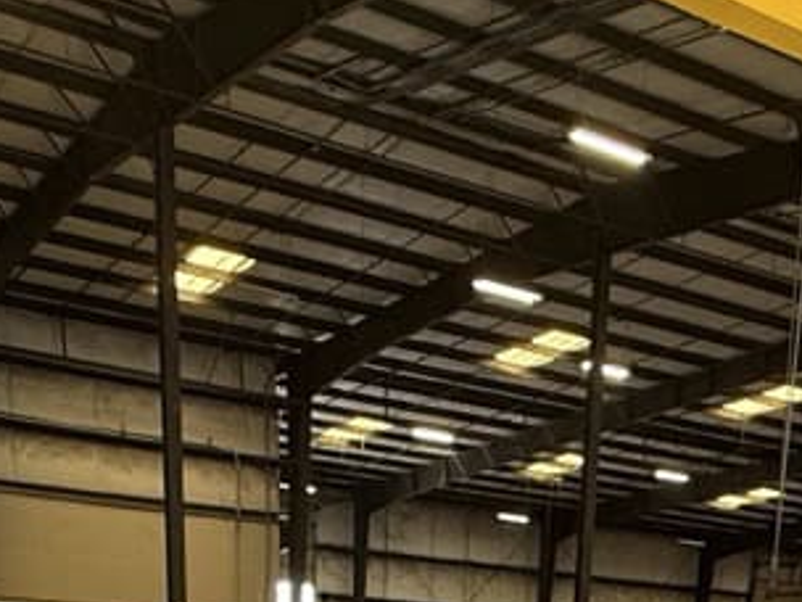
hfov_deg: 32.4
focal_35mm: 59
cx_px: 533
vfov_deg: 18.0
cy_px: 1167
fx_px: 1367
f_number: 2.2
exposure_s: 1/99
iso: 250
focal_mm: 2.2
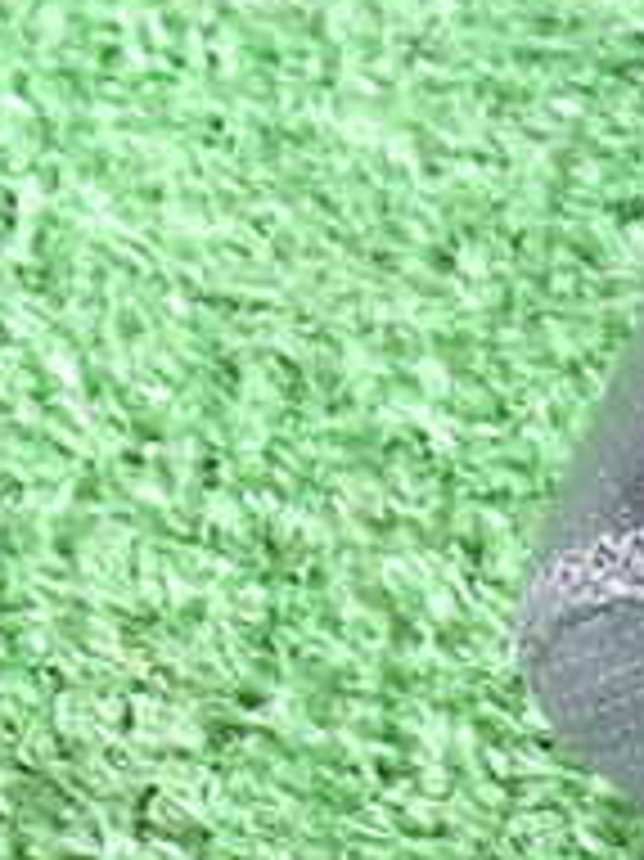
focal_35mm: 113
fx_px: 2806
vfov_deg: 17.4
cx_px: 1302
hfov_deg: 11.7
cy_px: 374
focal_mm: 6.37
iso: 800
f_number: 2.5
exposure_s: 1/30
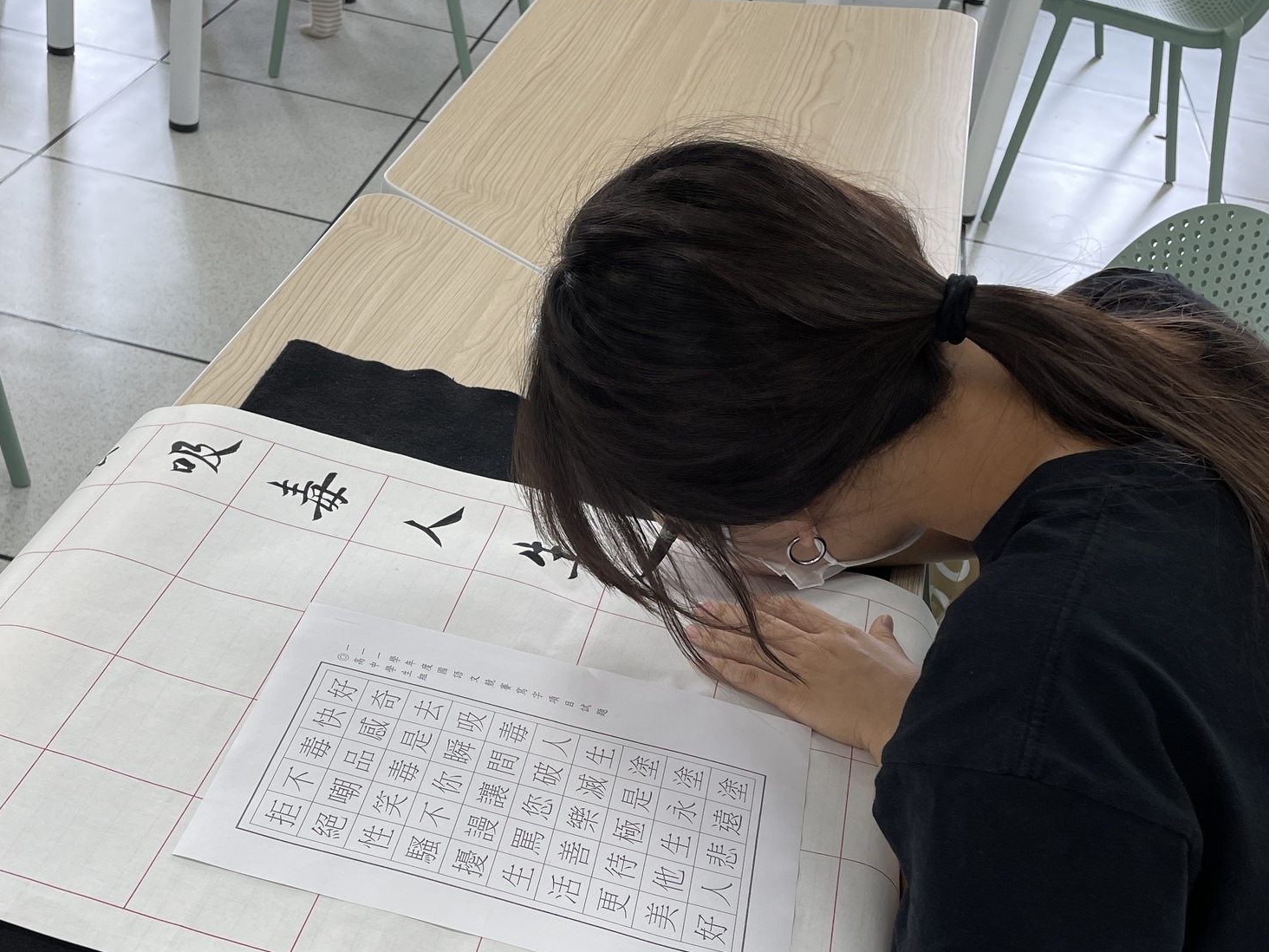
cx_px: 587
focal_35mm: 29
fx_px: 1063
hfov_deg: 61.6
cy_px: 496
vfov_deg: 48.2
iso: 32
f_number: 1.6
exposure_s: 1/125
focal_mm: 4.2
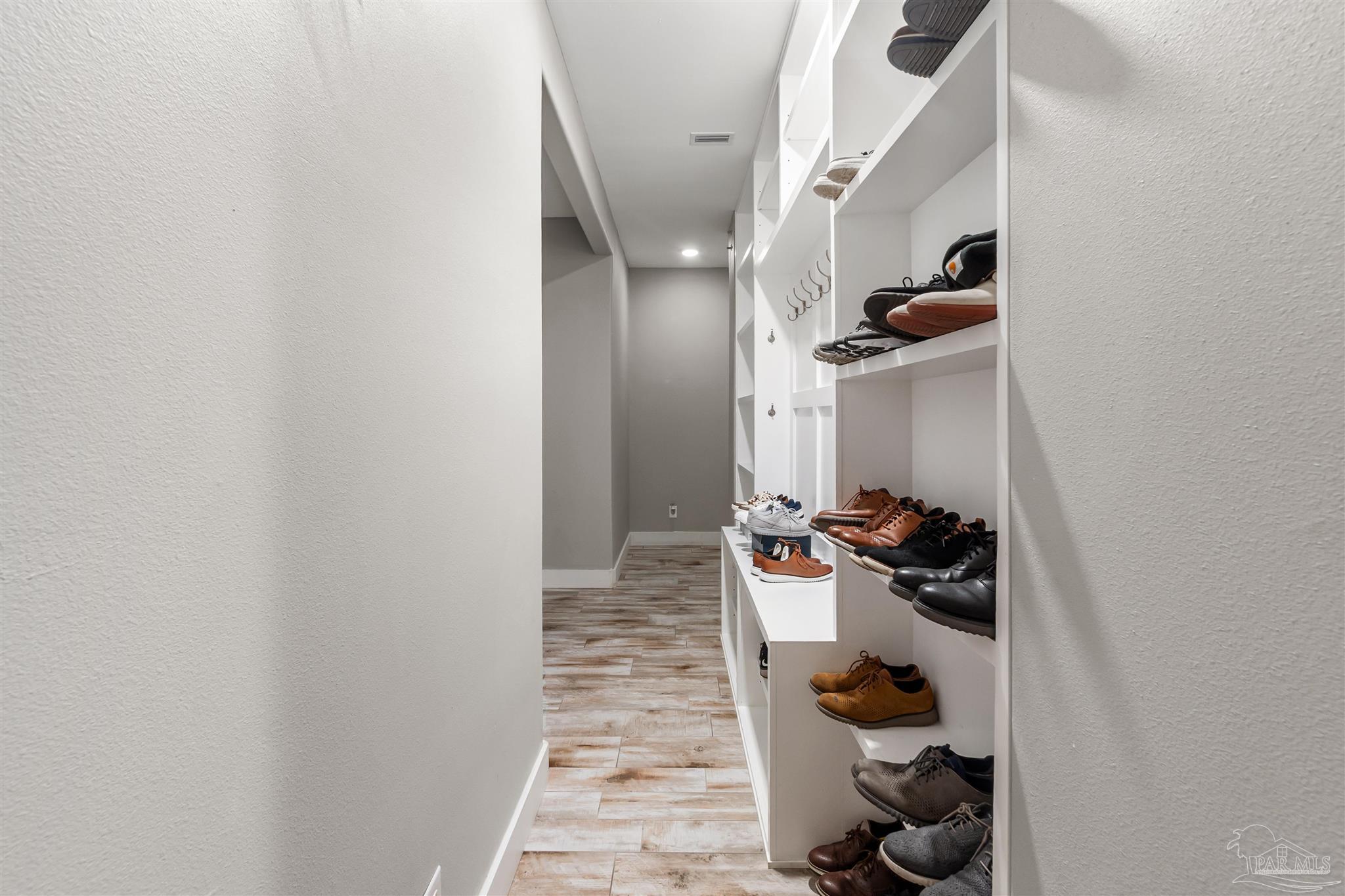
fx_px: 560
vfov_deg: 77.3
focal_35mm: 15
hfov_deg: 100.4
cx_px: 672
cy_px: 448
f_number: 9
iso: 500
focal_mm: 10
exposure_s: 1/2
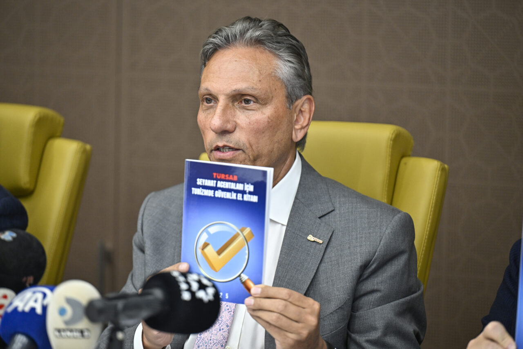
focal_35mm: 190
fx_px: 2760
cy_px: 174
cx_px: 262
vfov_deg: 7.2
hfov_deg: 10.8
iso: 1000
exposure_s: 1/250
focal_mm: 190
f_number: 2.8
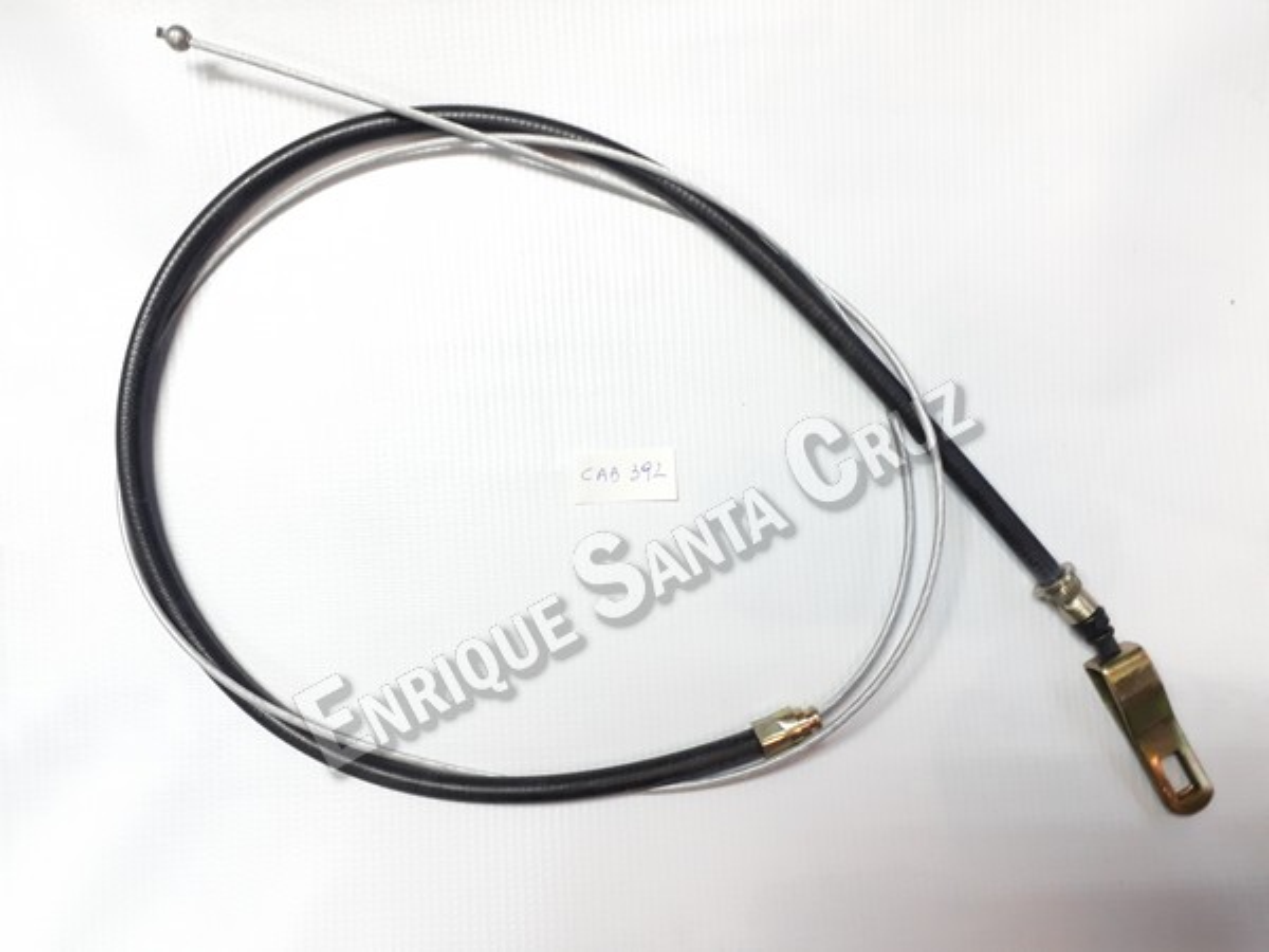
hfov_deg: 65.3
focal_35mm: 27
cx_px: 634
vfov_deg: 51.4
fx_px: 990
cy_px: 476
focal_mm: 3.6
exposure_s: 1/33
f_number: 1.9
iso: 200
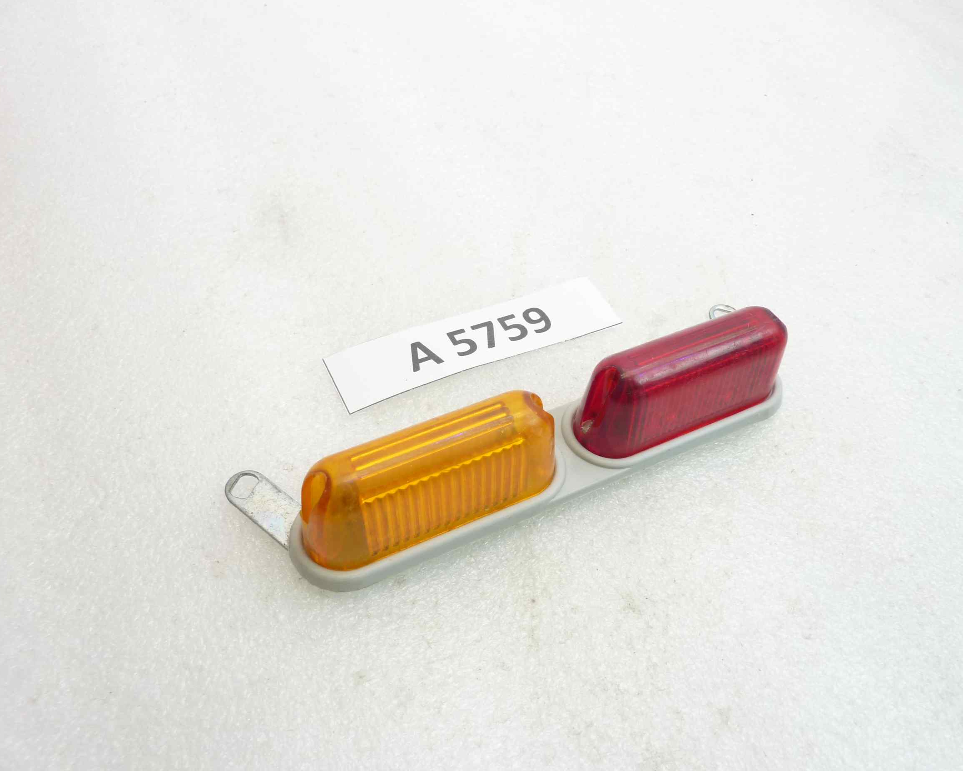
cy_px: 398
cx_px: 513
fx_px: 769
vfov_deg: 53.2
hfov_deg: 64.0
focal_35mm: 27
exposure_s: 1/20
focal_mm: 4.1
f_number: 3.3
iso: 80
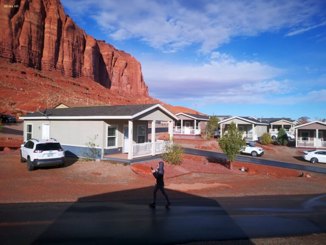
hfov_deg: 65.3
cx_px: 163
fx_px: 254
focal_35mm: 27
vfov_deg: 51.4
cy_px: 122
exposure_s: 1/2506
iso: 50
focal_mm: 5.58
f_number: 1.8
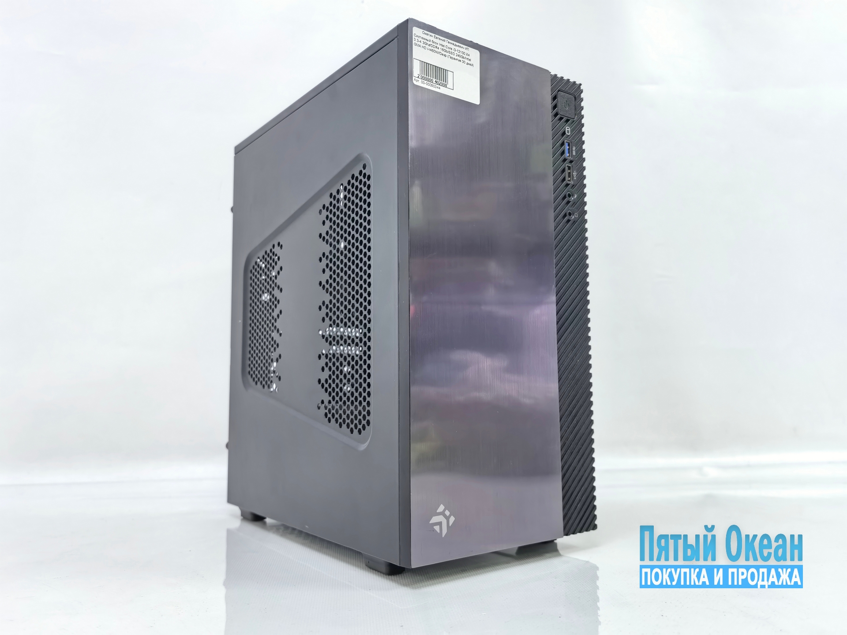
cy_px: 318
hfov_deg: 65.3
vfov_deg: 51.4
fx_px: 661
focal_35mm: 27
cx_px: 424
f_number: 2
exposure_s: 1/100
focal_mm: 8.5
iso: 200
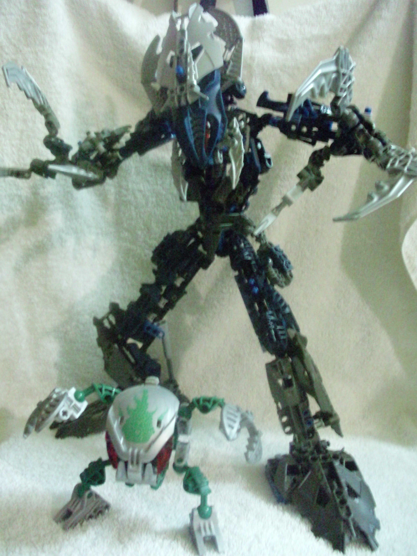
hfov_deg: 37.7
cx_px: 208
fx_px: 610
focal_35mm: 38
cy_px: 278
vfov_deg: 49.0
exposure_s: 1/11
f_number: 3.1
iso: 1600
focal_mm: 6.3
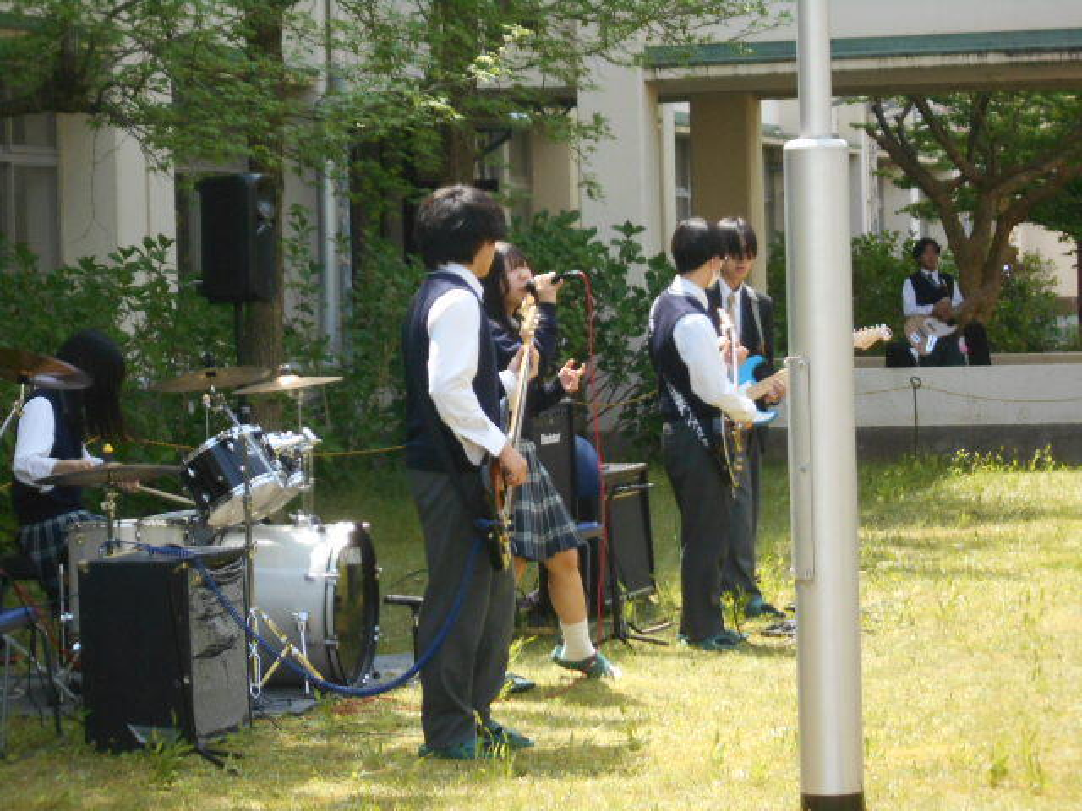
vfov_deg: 11.4
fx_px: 4063
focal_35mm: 130
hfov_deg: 15.2
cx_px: 541
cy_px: 406
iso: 280
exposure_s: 1/250
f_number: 6.5
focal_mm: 23
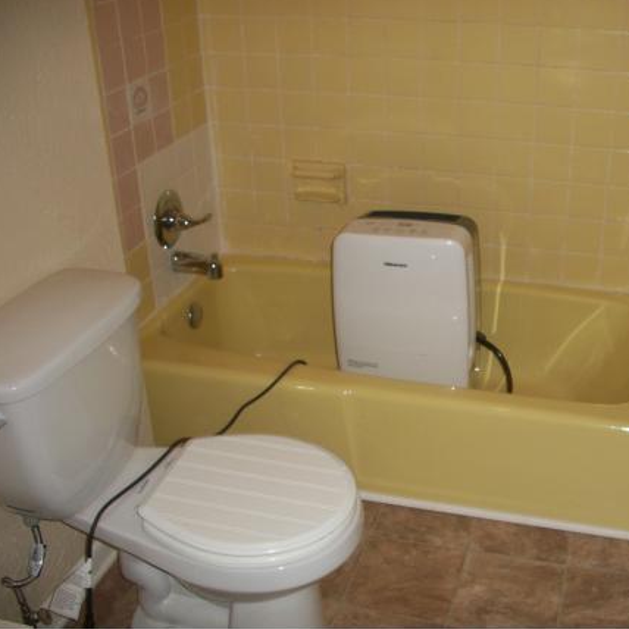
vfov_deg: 40.0
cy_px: 310
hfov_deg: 39.6
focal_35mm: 42
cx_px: 419
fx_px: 863
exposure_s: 1/30
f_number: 3.1
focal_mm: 6.3
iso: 80
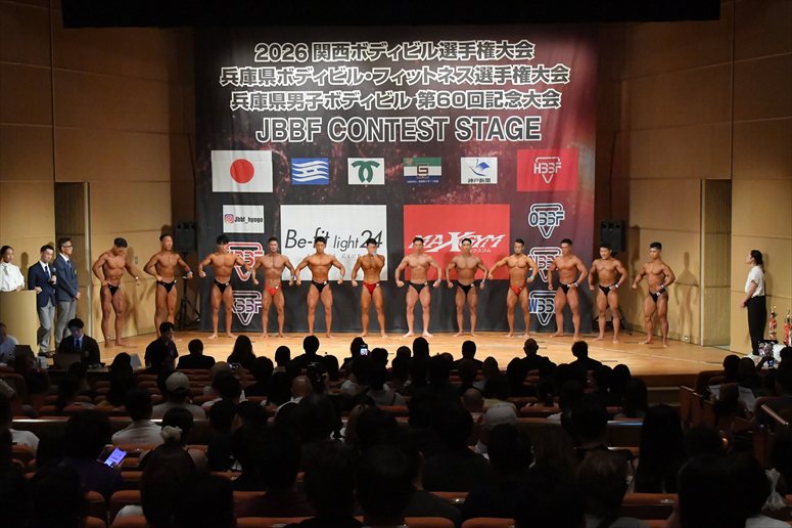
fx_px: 1385
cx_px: 396
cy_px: 264
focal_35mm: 63
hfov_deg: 31.9
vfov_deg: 21.6
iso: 11400
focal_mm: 42
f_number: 5.6
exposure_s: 1/400
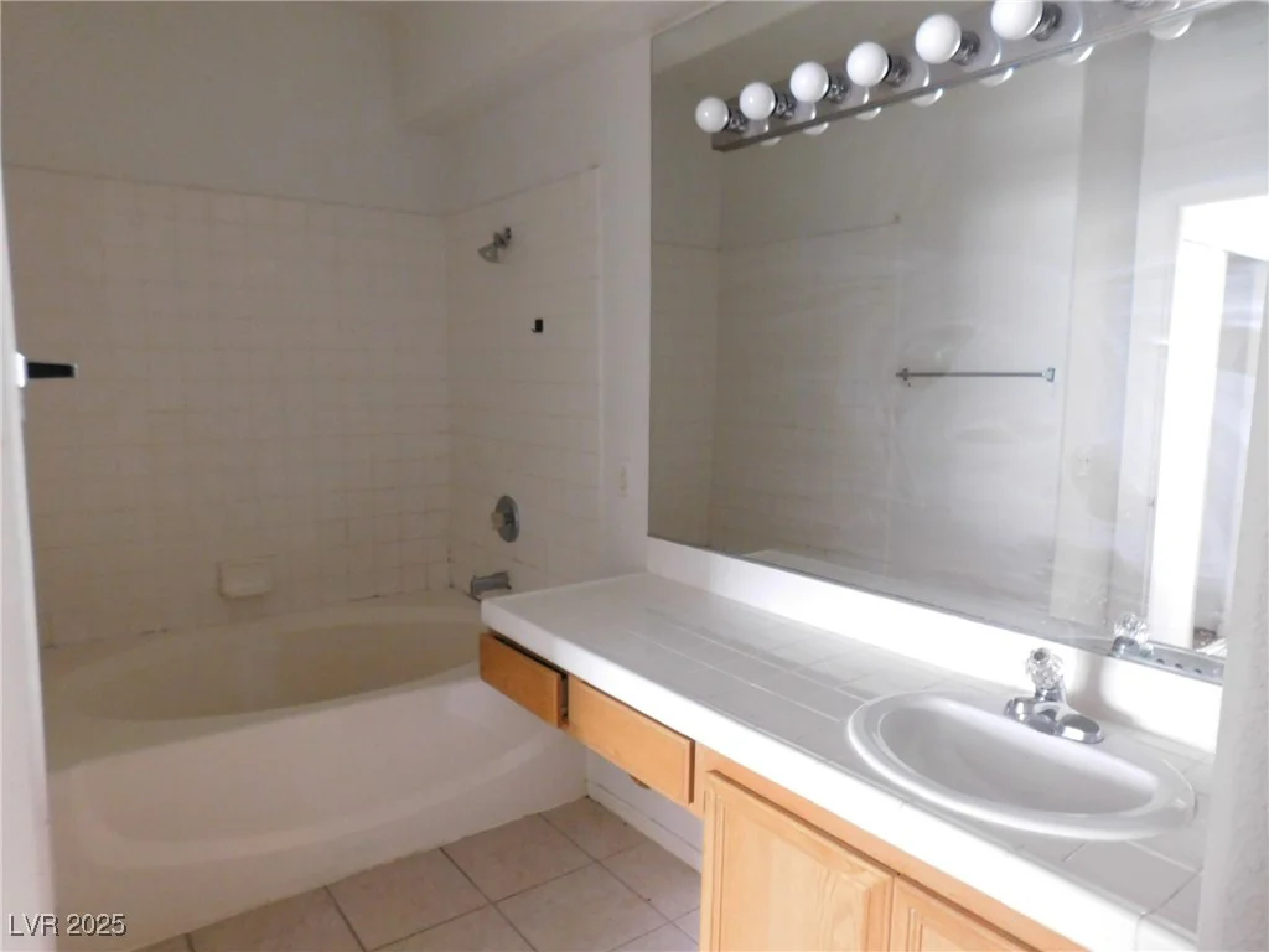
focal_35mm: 23
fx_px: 843
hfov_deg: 73.9
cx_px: 634
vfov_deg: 58.9
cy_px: 476
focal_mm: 4
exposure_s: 1/8
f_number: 3
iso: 500
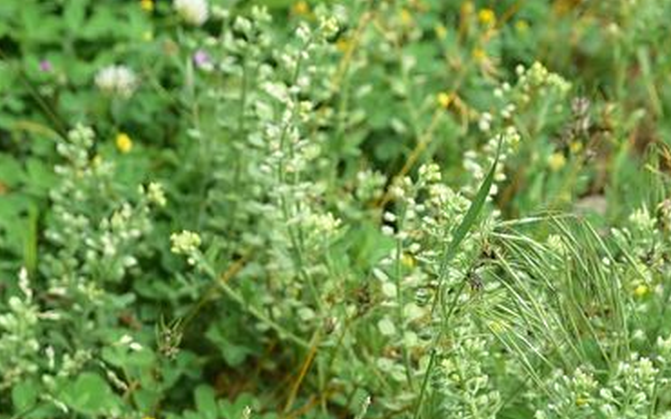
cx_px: 624
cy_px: 610
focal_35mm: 179
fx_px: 3272
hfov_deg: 11.6
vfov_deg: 7.2
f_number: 9
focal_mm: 50
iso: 160
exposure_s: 1/100
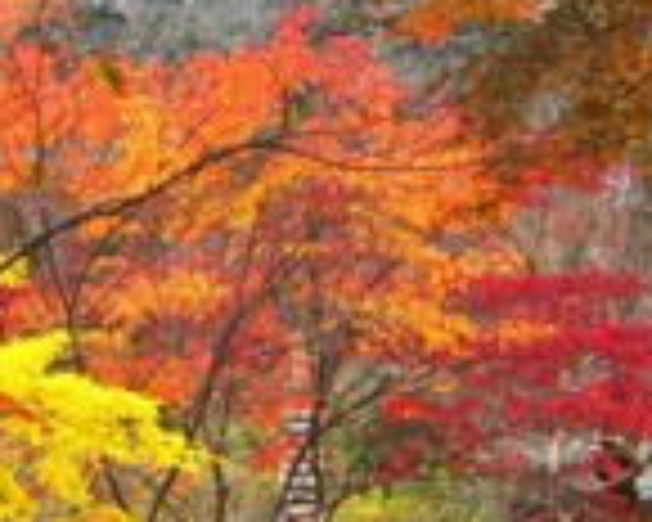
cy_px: 396
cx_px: 342
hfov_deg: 16.7
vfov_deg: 13.4
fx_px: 2219
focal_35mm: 115
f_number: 2.8
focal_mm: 7.9
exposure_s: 1/125
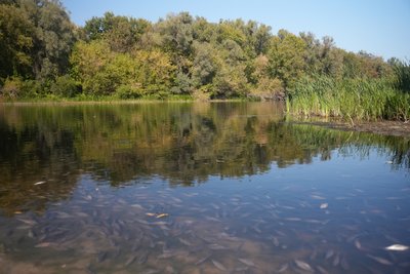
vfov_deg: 38.9
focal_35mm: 34
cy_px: 137
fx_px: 387
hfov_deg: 55.8
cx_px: 205
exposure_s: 1/640
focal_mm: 34
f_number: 4.5
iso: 4000
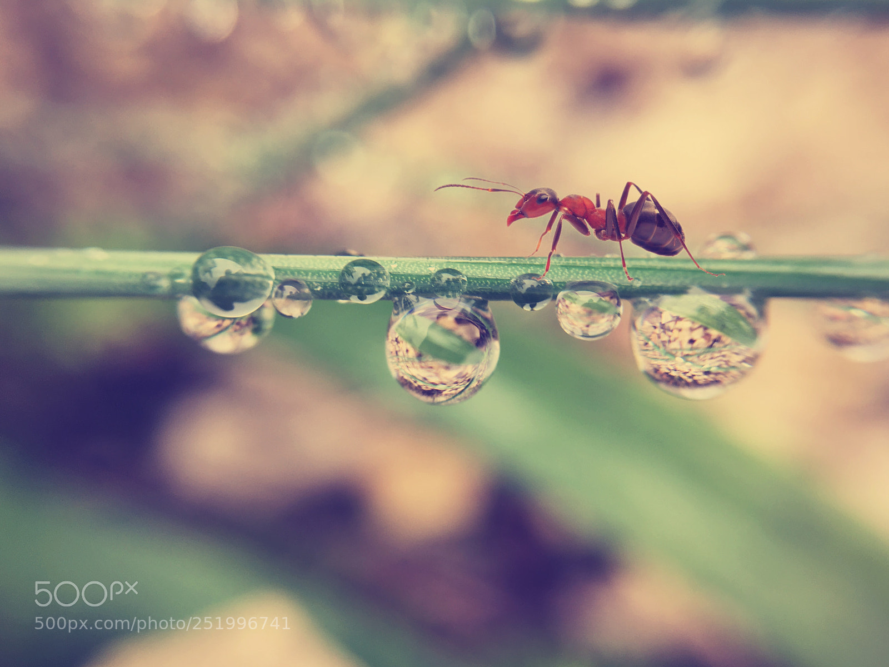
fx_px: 745
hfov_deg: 61.7
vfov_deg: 48.2
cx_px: 444
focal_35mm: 29
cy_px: 334
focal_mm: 4
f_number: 2.2
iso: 25
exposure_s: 1/50
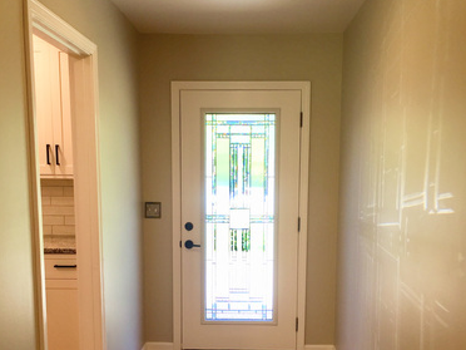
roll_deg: -0.5
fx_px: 525
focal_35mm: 39
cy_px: 235
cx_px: 234
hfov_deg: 47.9
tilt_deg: -8.6
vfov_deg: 36.4
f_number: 2.2
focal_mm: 4.15
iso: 32
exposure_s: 1/60
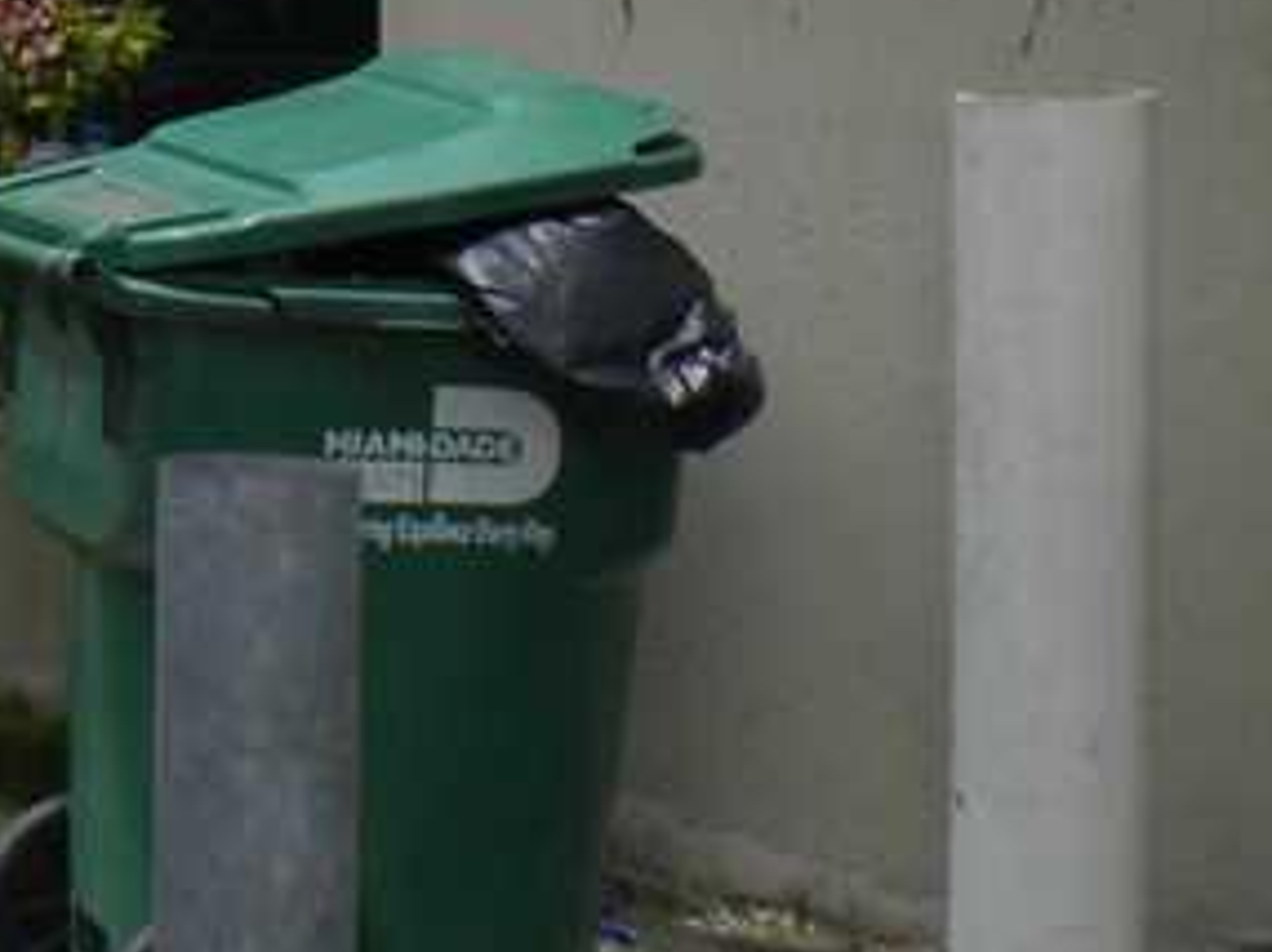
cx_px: -467
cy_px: -231
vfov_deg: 14.5
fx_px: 3598
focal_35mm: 98
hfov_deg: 18.4
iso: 80
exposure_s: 1/557
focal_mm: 6.3
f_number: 4.6
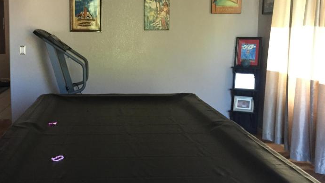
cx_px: 120
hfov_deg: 43.3
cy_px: 78
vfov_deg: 25.4
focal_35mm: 47
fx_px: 405
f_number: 2.2
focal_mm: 4.15
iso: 250
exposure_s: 1/17
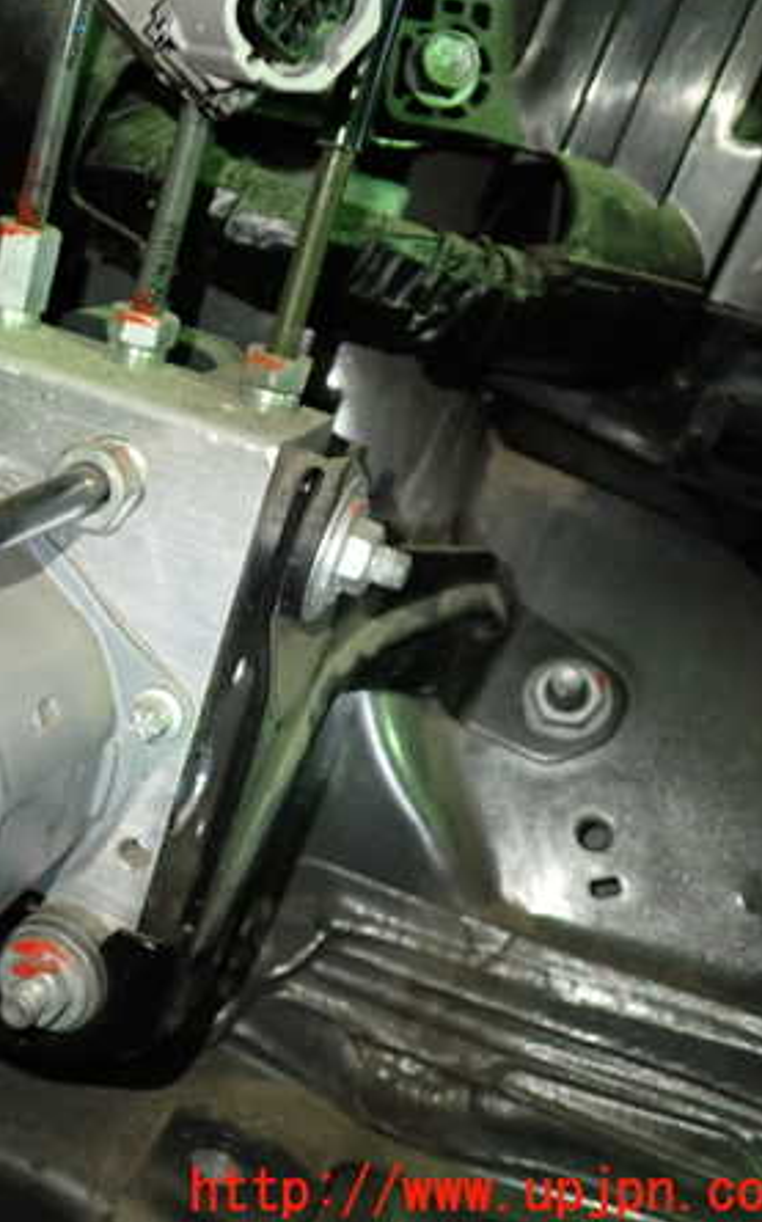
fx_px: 1431
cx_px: -14
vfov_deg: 46.2
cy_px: 608
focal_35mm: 43
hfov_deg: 27.9
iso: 400
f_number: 2.3
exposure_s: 1/30
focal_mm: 5.4
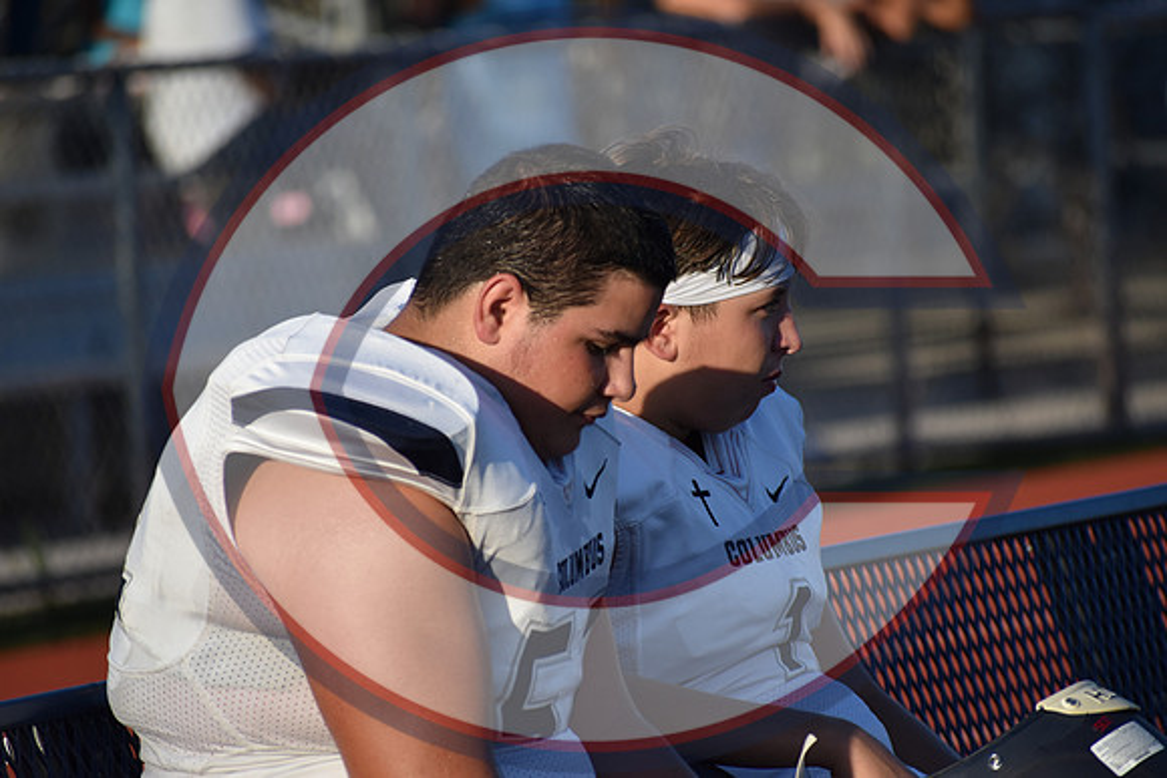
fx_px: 12159
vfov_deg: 3.7
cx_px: 584
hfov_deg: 5.5
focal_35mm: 375
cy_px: 389
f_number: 6
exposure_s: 1/1600
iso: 400
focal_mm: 250
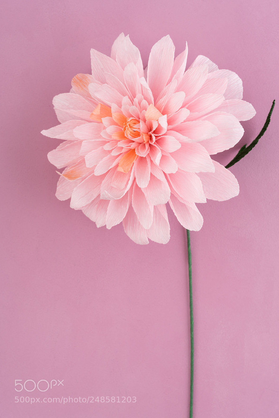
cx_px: 139
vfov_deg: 22.4
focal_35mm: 91
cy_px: 209
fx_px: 1058
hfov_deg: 15.0
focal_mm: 90
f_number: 8
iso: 100
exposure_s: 1/125
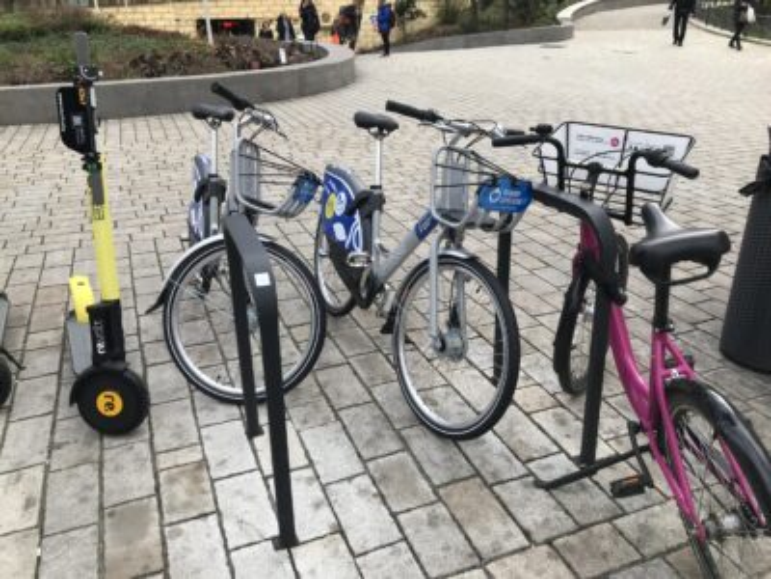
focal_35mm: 28
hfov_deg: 63.4
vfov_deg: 49.7
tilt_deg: -23.4
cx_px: 386
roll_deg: -0.2
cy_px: 290
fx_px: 624
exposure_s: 1/399
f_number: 1.8
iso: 20
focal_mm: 3.99
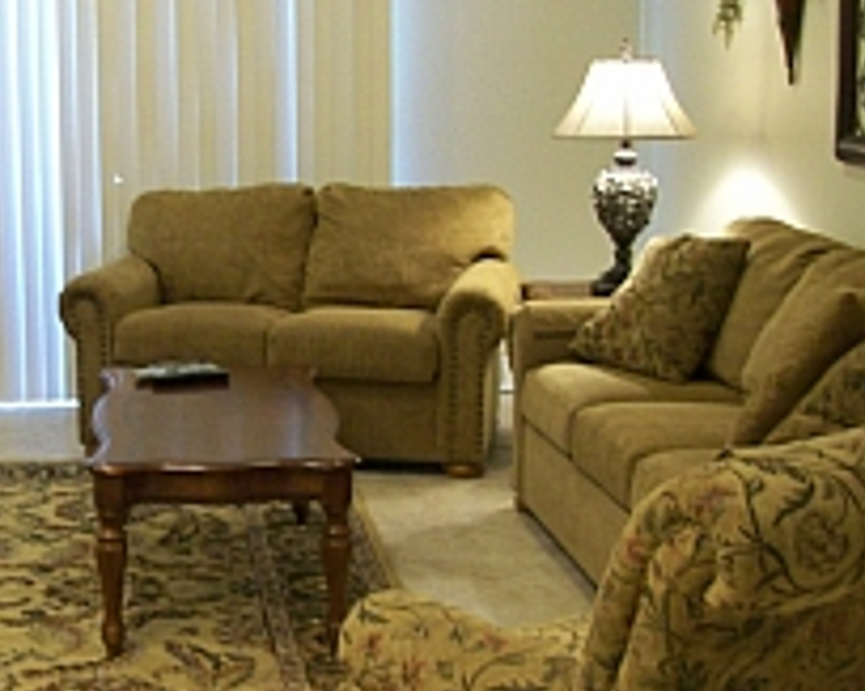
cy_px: 339
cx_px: 119
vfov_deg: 22.1
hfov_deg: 26.8
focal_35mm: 69
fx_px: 1766
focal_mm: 6
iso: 160
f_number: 2.7
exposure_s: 1/13.6
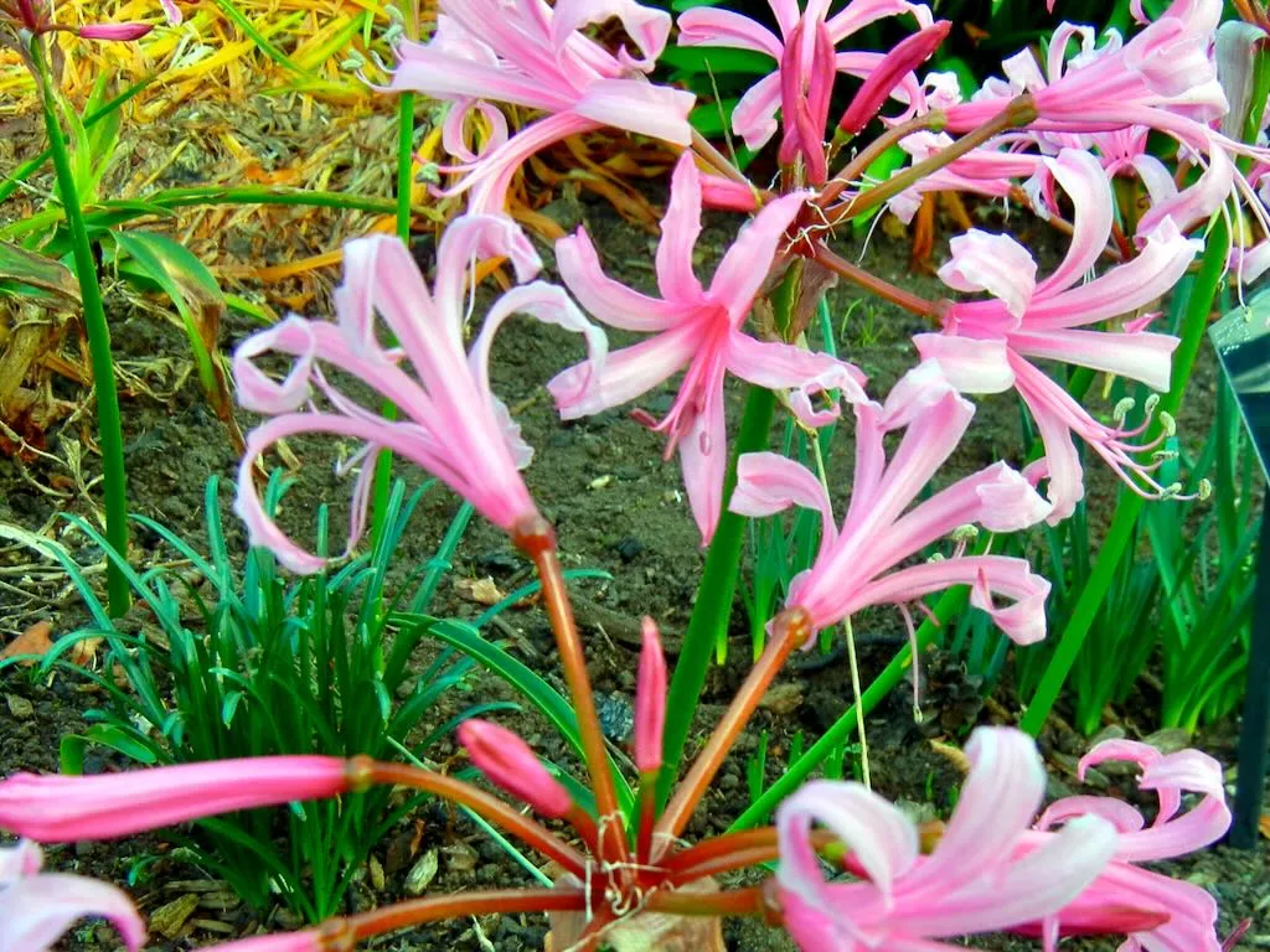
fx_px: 1101
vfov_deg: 46.8
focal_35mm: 30
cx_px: 635
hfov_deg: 60.0
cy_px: 476
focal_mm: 5.4
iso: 160
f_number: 3.5
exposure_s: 1/211
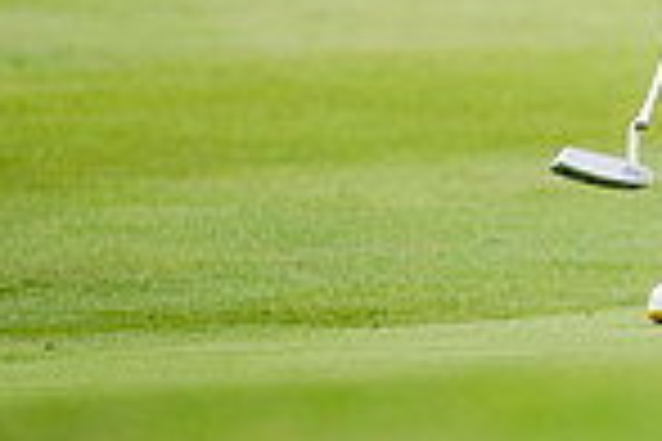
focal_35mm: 1186
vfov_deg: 1.2
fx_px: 21808
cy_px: -407
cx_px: 1049
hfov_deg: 1.7
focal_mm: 300
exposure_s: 1/2000
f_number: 5
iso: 800
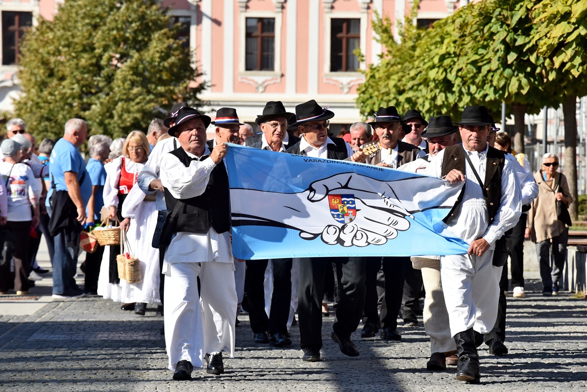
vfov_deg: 6.9
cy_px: 196
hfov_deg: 10.3
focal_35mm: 200
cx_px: 294
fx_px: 3262
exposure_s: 1/2500
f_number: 8
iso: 1000
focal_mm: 200
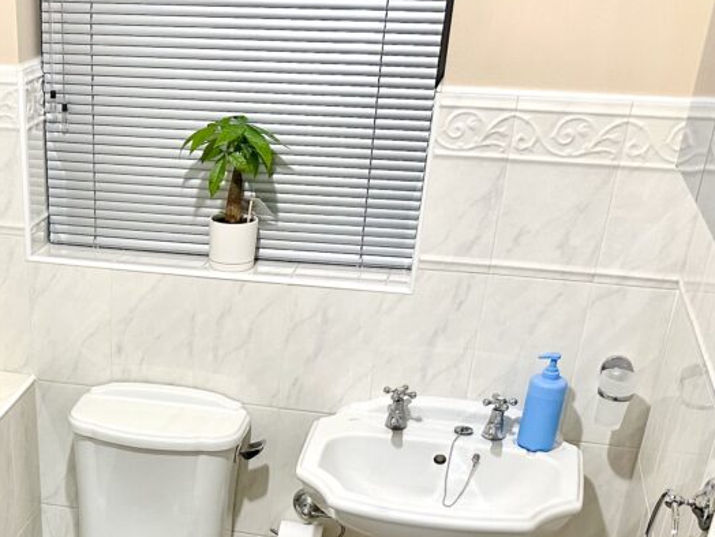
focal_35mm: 55
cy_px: 574
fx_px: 1136
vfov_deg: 24.9
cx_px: 116
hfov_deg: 33.6
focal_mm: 6.86
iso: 320
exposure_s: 1/50
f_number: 1.78
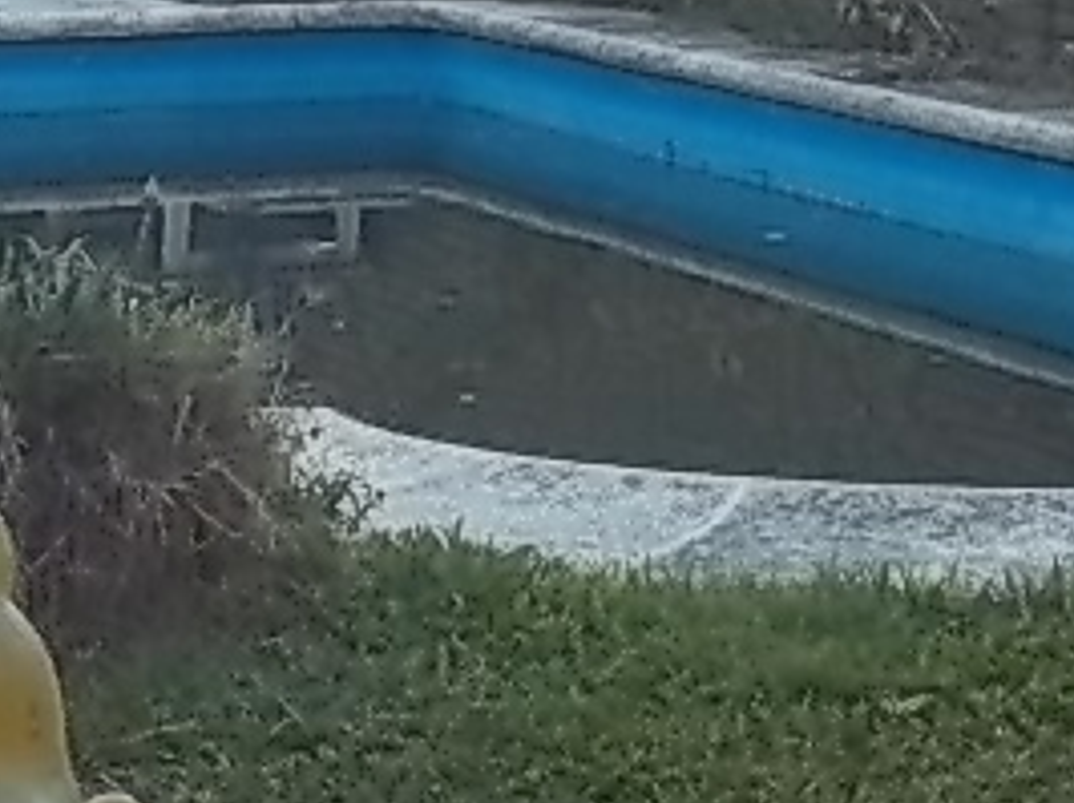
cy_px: 460
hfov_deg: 12.7
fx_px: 4774
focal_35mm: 154
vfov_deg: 9.6
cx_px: -32
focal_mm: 5.7
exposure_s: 1/100
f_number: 2.9
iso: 80
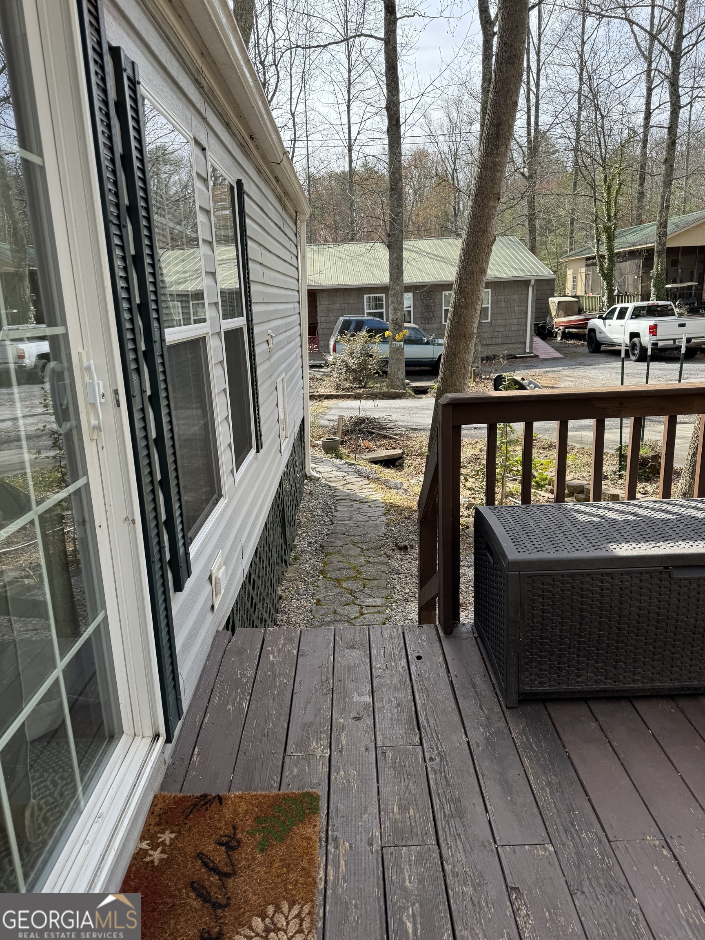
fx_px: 652
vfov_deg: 71.6
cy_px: 470
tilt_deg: -11.9
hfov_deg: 56.8
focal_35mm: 24
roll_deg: +2.1
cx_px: 352
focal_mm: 6.86
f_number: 1.78
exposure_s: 1/925
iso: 80
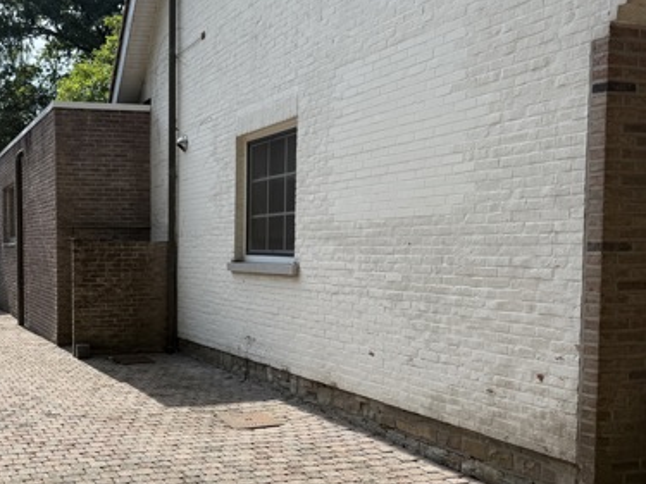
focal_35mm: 41
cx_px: 122
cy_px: 291
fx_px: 765
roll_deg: -1.4
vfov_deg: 35.0
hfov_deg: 43.5
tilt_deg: -3.0
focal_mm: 6.76
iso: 80
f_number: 1.78
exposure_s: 1/2525
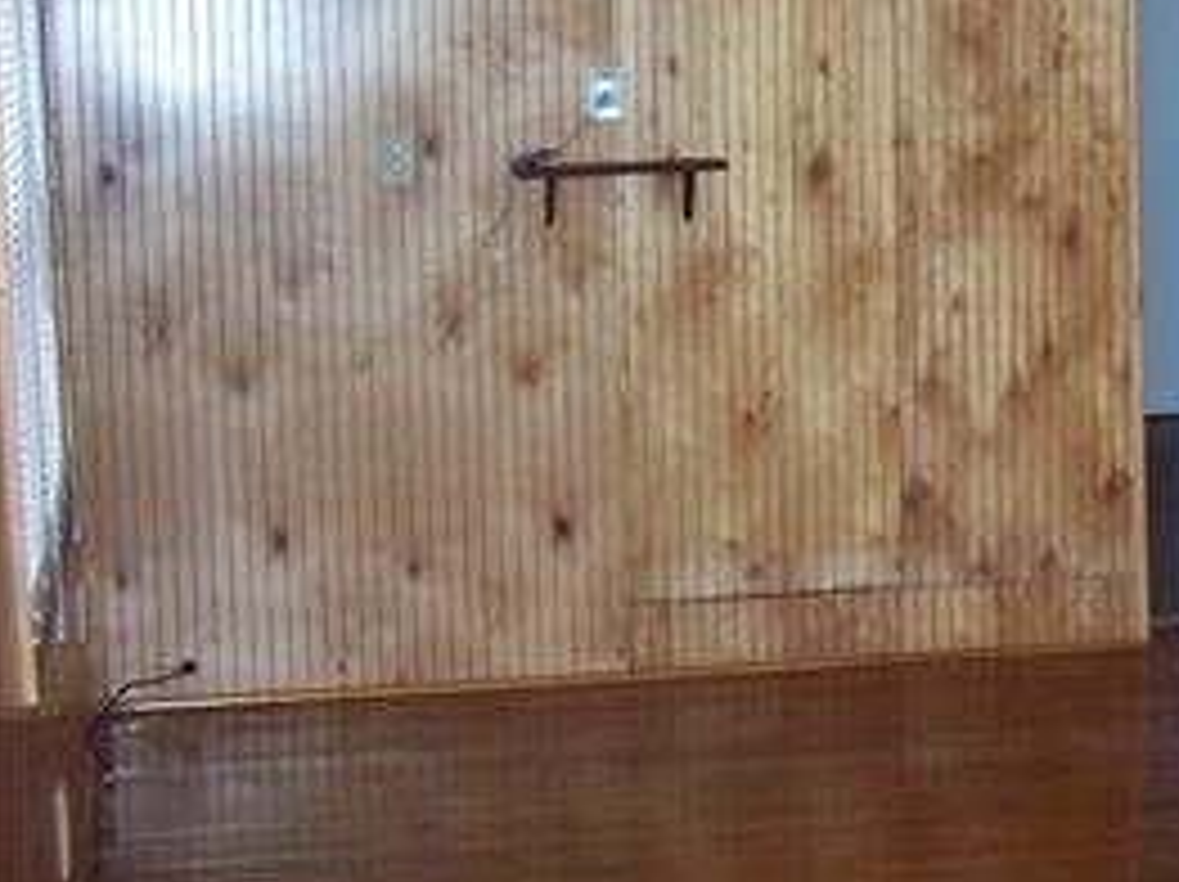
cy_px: 428
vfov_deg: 15.9
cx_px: 1431
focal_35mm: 93
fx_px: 3165
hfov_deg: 19.8
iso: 160
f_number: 2.8
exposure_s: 1/60
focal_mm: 6.3
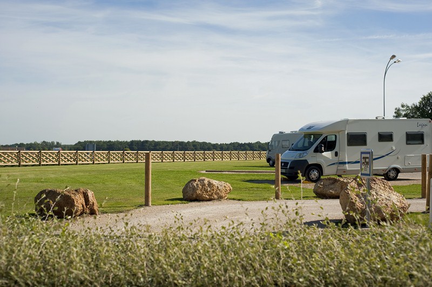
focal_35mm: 50
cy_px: 144
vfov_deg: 26.9
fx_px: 599
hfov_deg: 39.6
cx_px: 216
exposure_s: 1/1600
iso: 200
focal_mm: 50
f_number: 5
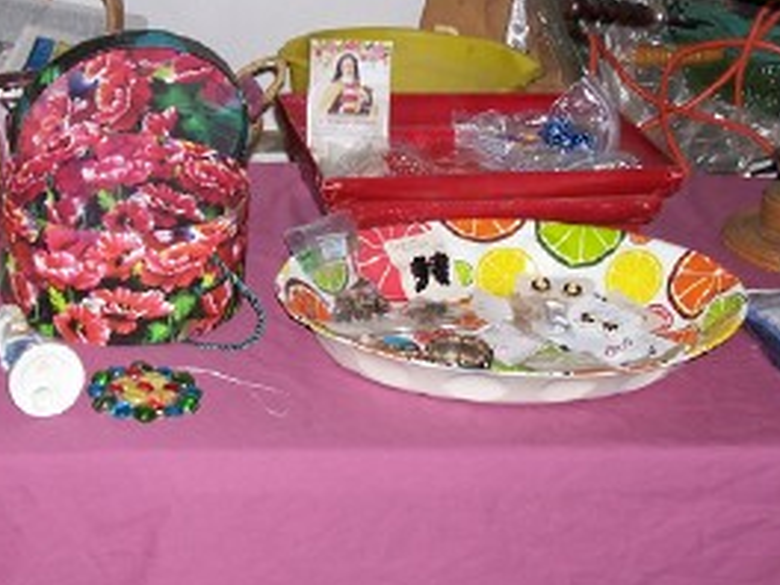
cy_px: 177
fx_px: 1532
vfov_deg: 21.5
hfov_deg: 28.5
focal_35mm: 68
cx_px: 290
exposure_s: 1/60
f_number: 2.8
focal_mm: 6
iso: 80
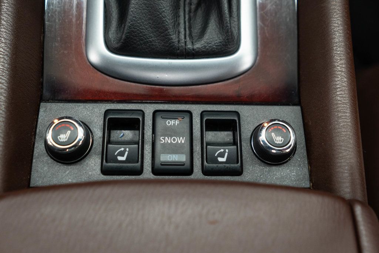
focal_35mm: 42
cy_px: 126
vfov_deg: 31.9
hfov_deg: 46.4
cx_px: 190
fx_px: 442
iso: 1000
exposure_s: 1/50
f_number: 3.2
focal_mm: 28
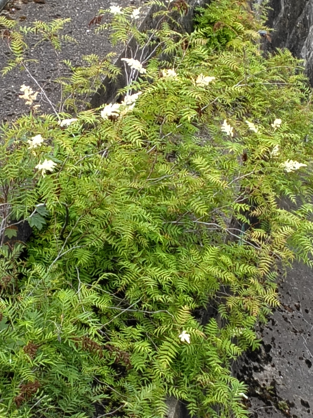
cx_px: 156
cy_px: 209
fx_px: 1557
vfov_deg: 15.3
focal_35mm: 129
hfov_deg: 11.5
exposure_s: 1/155
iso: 100
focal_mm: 4.05
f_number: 1.8
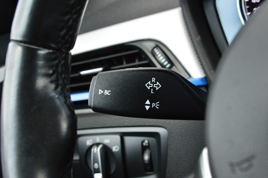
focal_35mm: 60
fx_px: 446
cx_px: 134
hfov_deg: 33.4
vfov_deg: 22.6
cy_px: 89
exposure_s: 1/60
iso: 640
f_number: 8
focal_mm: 40
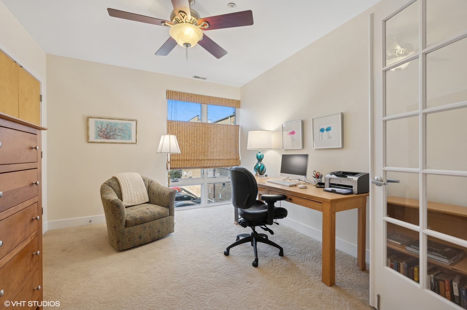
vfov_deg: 75.4
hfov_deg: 98.6
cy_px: 155
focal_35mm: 16
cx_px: 234
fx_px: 201
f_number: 9.5
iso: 200
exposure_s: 1/15
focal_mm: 15.5
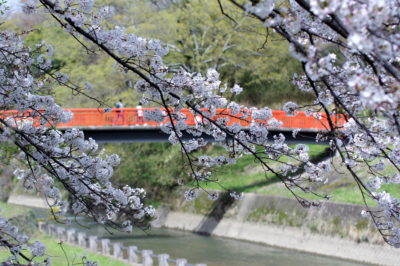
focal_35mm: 105
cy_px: 133
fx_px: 1166
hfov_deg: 19.5
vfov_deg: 13.0
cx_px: 200
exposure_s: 1/640
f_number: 3.2
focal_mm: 70
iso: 100
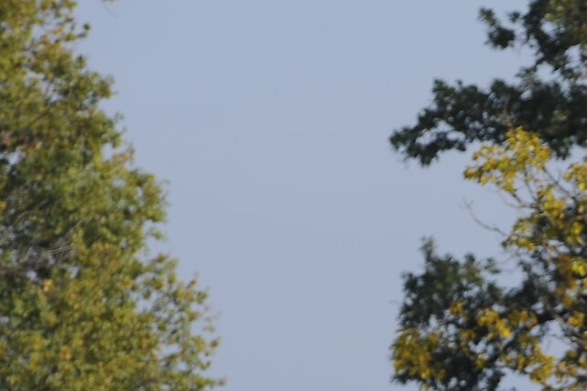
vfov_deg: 1.8
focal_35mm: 744
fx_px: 12130
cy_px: 646
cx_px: 904
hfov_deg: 2.8
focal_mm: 200
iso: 200
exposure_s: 1/800
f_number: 6.3
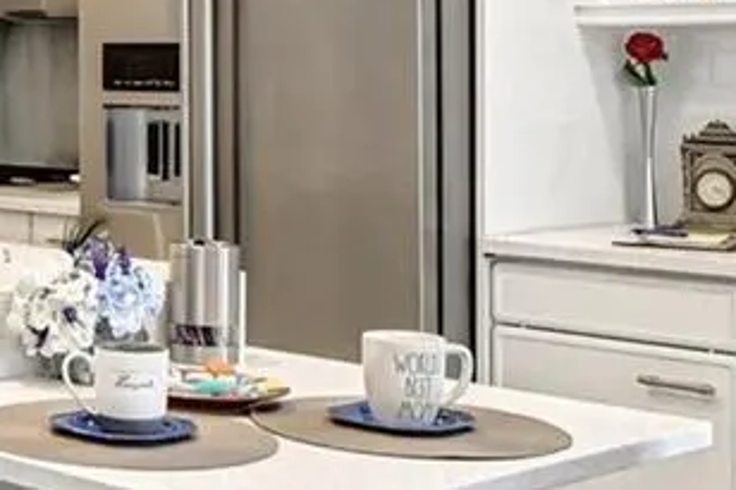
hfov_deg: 23.0
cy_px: -4
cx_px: -229
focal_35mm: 78
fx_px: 1594
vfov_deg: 17.1
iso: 1000
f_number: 8
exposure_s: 1/6
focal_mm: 10
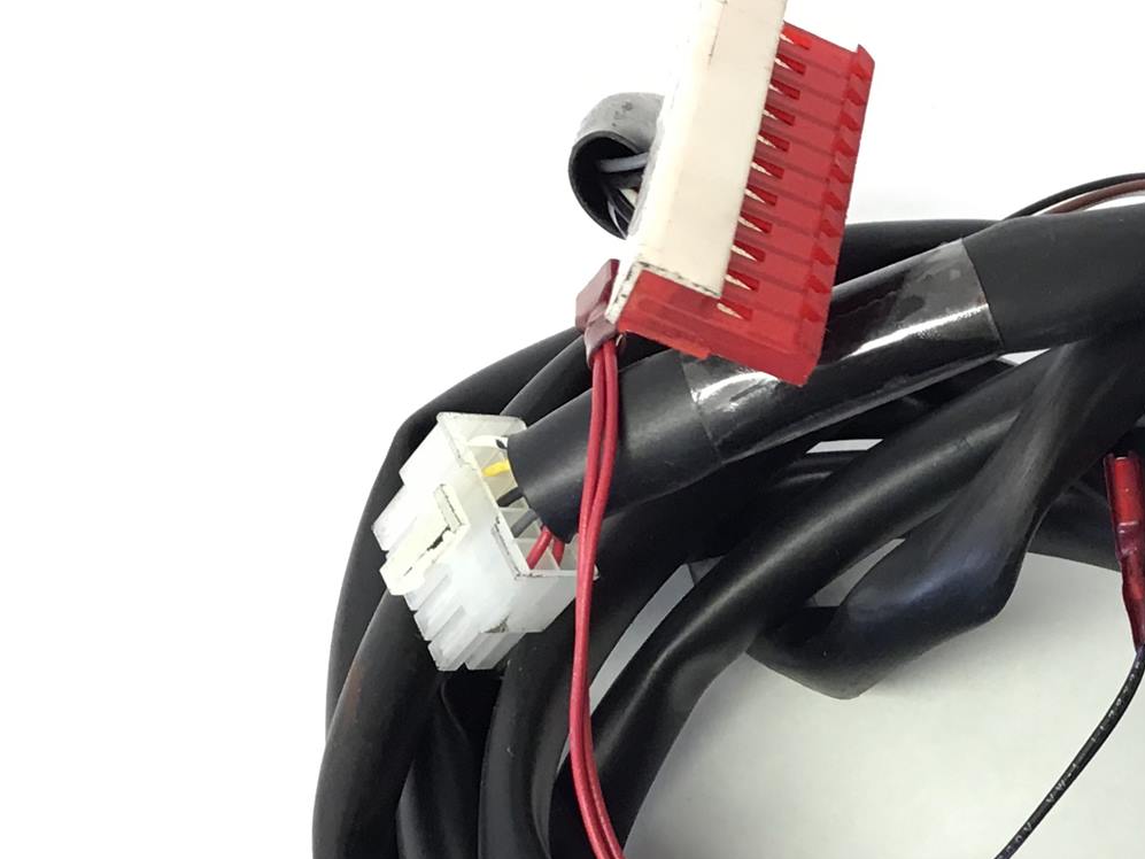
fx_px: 2316
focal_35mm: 70
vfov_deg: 20.8
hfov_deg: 27.1
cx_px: 957
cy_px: 693
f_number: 2.4
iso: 50
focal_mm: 3.3
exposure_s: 1/30
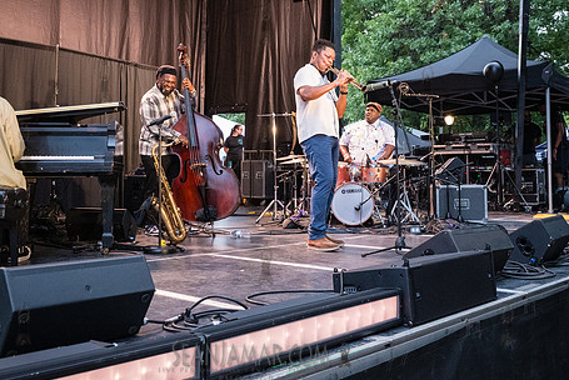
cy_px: 142
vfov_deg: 31.8
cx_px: 265
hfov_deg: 46.3
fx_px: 664
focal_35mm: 42
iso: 8000
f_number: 5
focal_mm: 31
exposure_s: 1/320
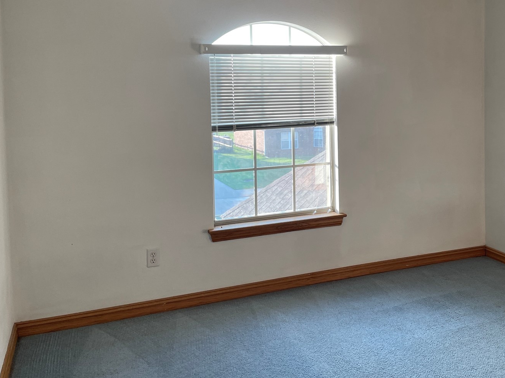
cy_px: 122
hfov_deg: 47.7
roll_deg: +1.1
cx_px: 359
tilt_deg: -2.8
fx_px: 554
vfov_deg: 37.3
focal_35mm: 38
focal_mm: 4.2
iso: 64
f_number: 1.6
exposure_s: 1/120
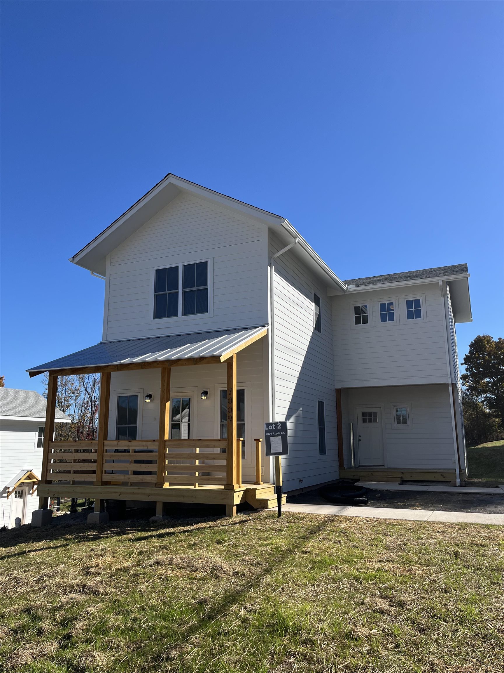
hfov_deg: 53.1
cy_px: 336
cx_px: 252
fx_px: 505
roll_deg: +0.2
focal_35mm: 26
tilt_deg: +11.2
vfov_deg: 67.3
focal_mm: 5.1
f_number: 1.6
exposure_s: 1/2755
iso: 50
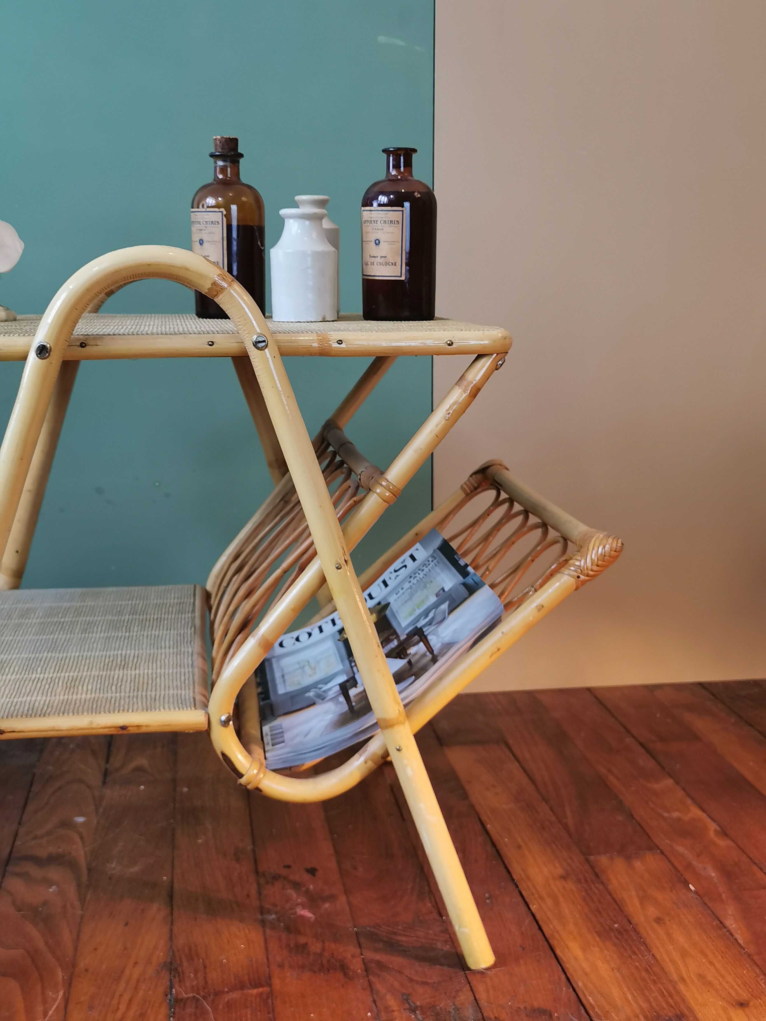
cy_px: 510
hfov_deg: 35.1
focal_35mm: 41
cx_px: 383
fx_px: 1210
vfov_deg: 45.8
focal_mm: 5.58
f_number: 1.8
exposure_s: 1/100
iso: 125
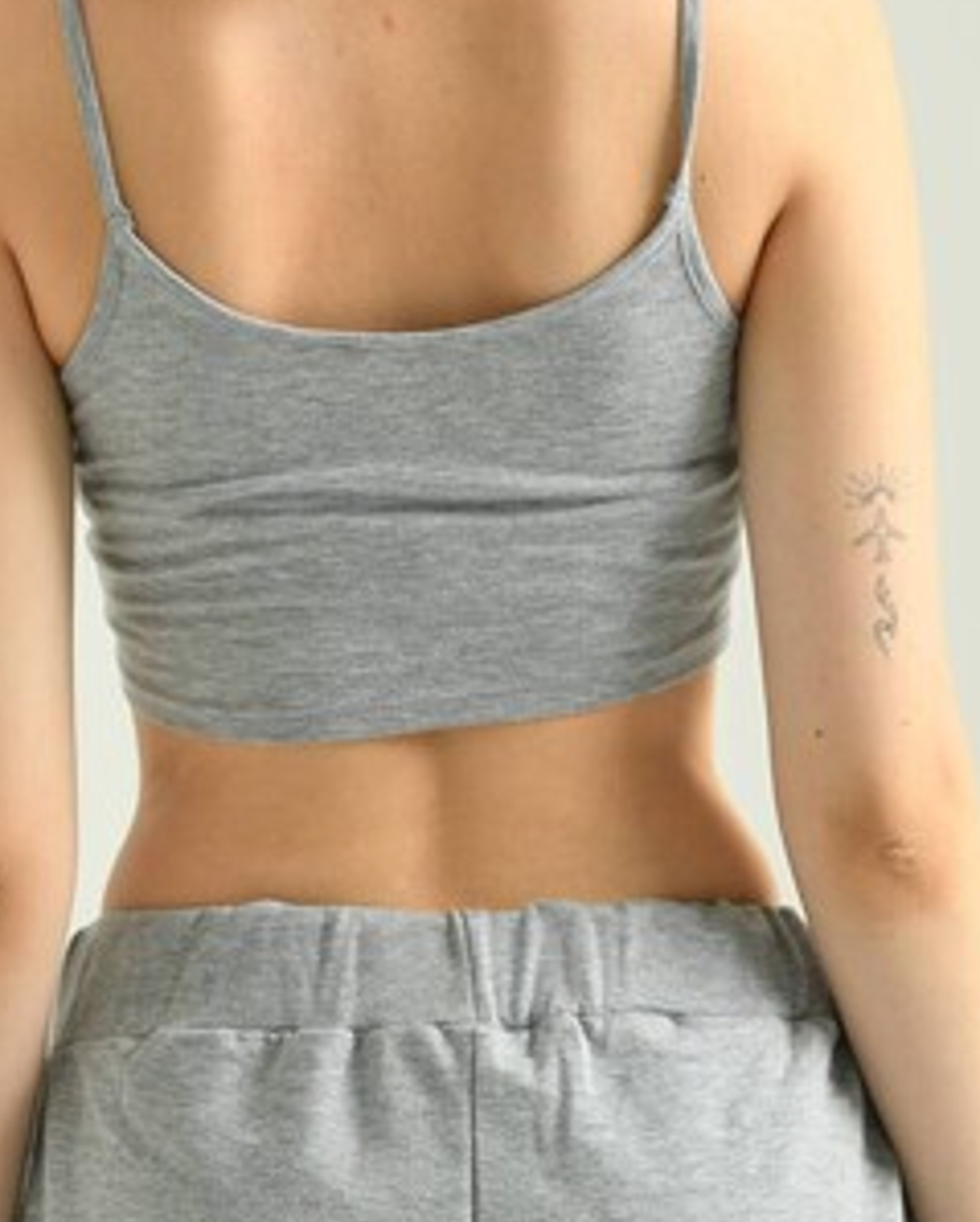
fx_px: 10679
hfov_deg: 5.3
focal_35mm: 295
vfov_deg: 6.5
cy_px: 394
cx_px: 344
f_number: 5.6
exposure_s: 1/160
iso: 125
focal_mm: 125
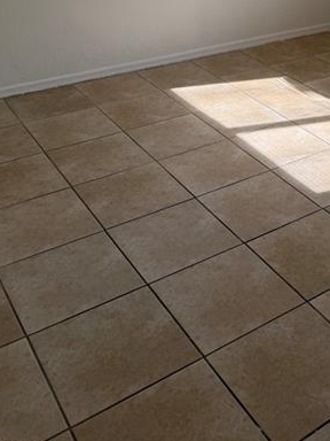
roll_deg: -2.5
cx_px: 323
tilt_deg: -12.9
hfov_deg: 28.6
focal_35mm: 48
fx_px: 610
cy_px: 16
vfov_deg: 36.3
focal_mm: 6.76
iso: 80
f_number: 1.78
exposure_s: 1/1139
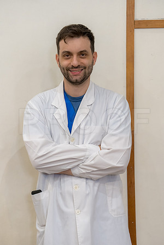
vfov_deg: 19.3
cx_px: 82
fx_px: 724
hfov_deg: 12.9
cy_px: 122
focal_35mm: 106
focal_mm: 106
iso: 5000
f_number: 4
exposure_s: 1/80
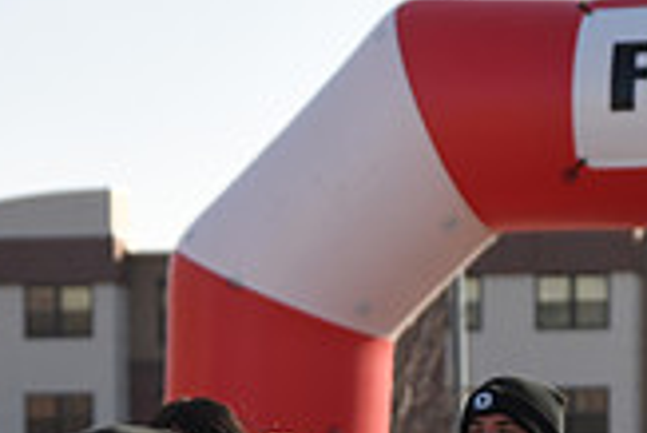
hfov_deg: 11.1
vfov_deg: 7.3
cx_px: 552
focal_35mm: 185
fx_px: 3328
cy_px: 705
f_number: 2.8
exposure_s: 1/1250
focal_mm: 52
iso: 100
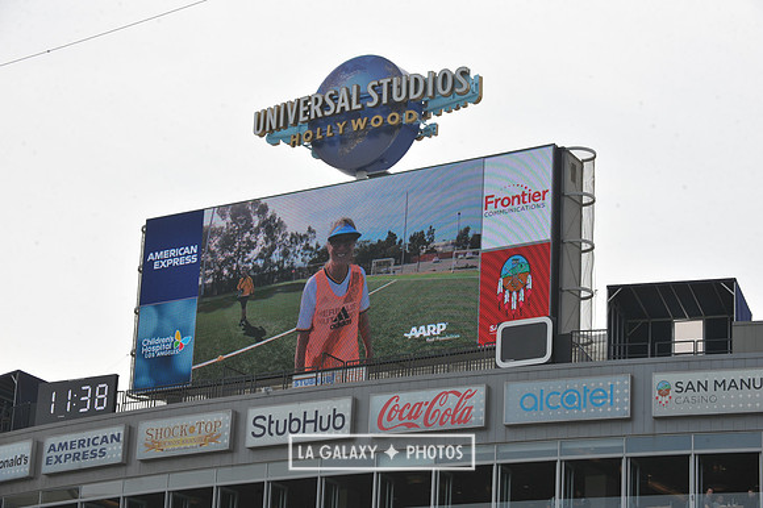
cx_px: 382
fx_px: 2161
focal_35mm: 102
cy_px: 254
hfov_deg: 20.0
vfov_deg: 13.4
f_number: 11
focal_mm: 102
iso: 250
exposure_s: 1/500
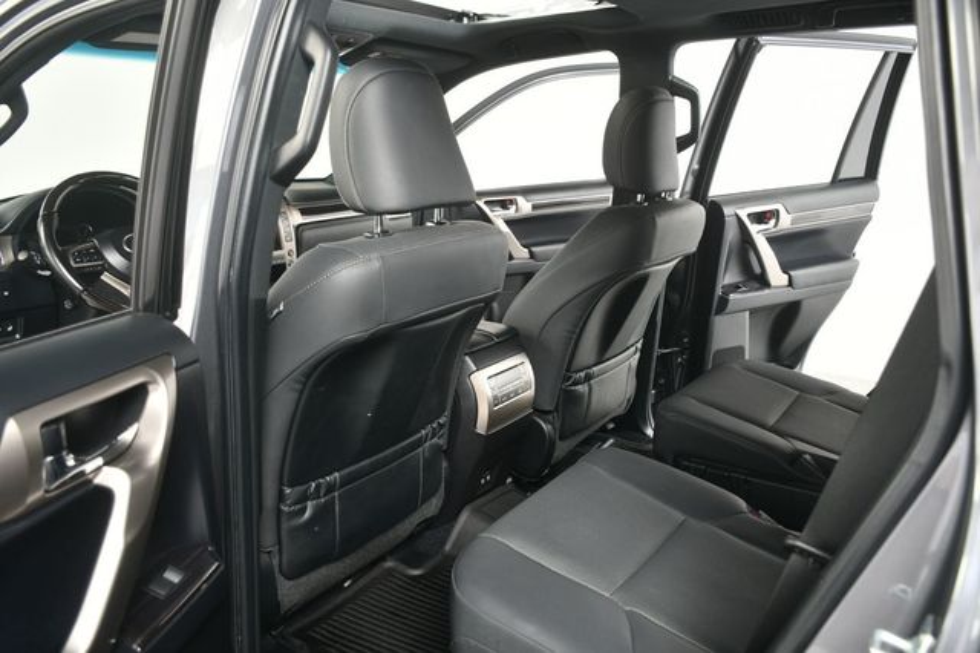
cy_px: 326
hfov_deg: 62.0
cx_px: 490
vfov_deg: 43.6
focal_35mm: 30
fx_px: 816
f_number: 3.5
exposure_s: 1/160
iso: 100
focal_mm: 20
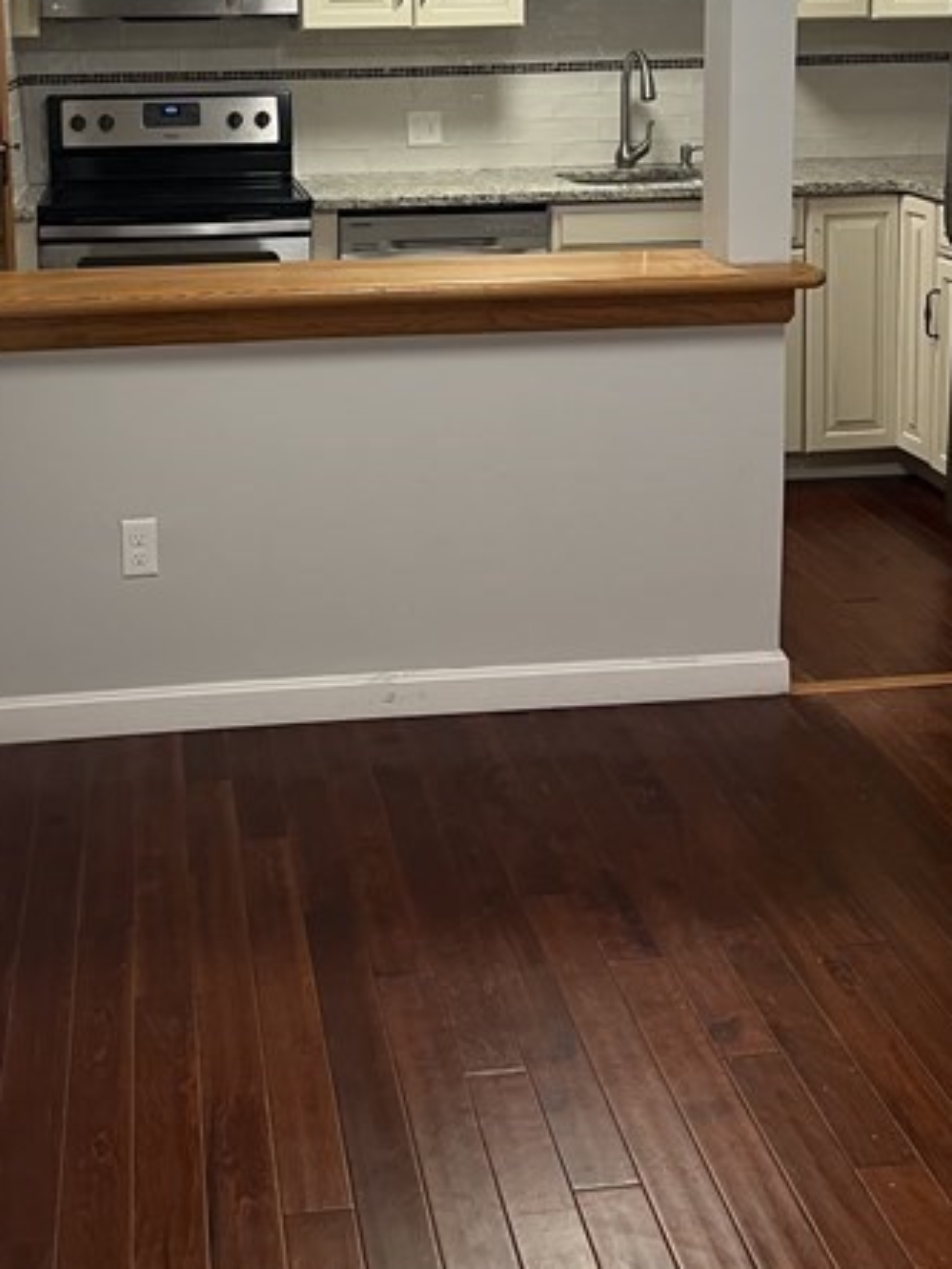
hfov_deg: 32.0
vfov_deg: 39.9
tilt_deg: -6.6
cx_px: 346
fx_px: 1650
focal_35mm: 45
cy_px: 209
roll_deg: +1.1
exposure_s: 1/60
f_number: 1.5
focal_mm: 5.7
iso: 100
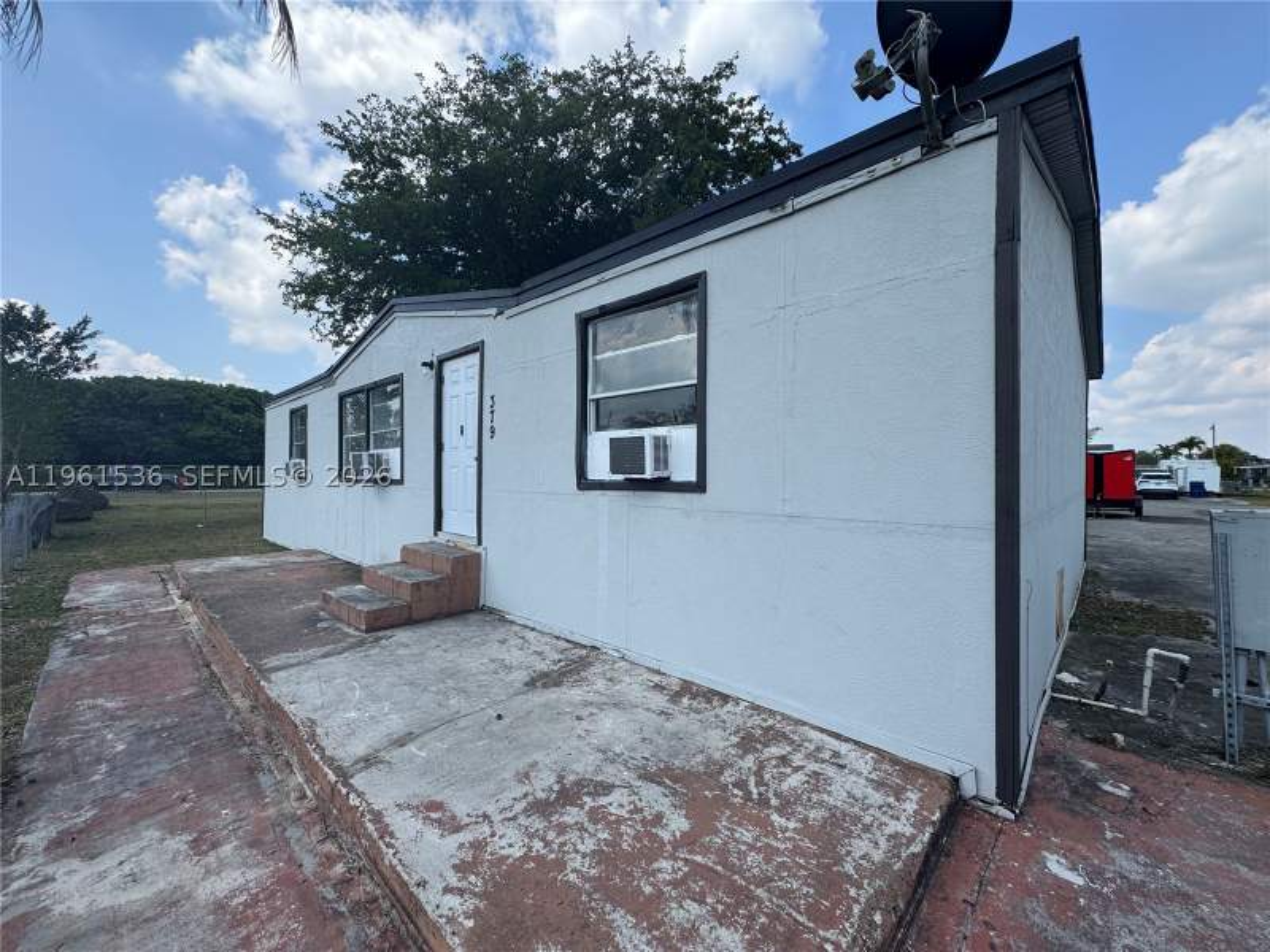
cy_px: 476
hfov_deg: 102.1
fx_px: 514
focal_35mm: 14
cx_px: 635
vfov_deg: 85.7
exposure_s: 1/1395
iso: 50
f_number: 2.2
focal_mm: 2.22
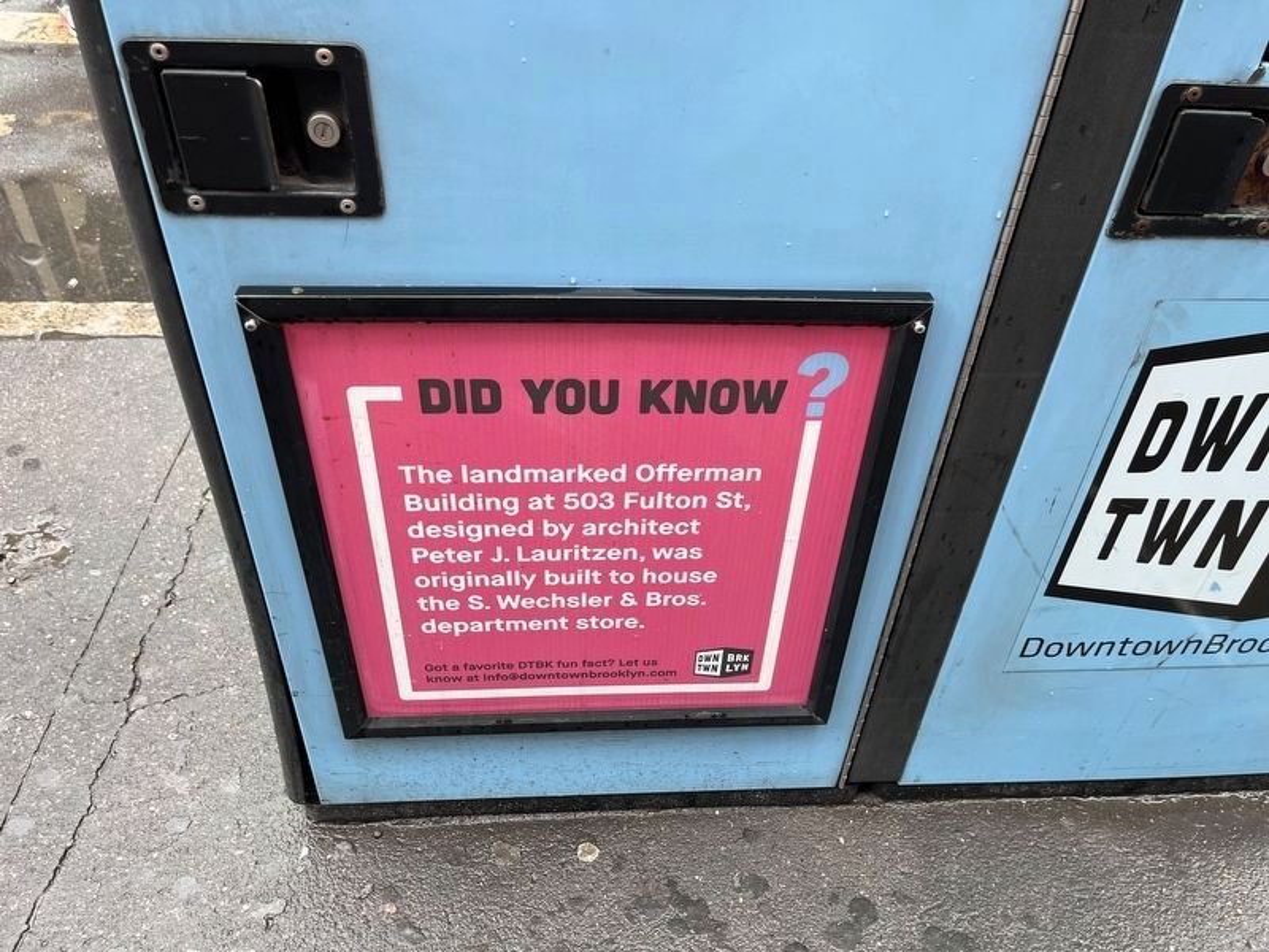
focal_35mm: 26
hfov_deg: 67.3
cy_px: 476
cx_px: 634
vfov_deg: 53.1
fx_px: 953
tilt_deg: -40.4
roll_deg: -2.6
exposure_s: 1/121
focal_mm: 5.1
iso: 64
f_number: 1.6
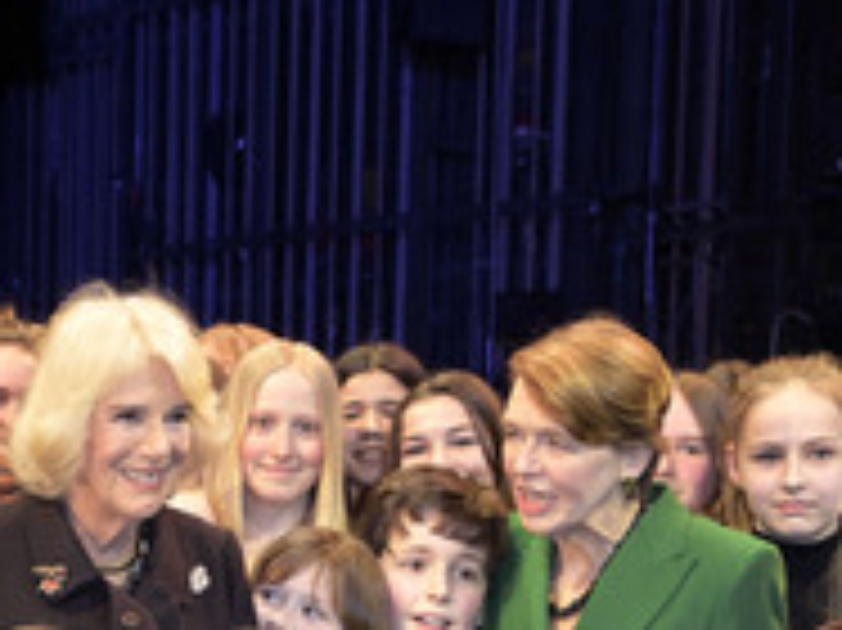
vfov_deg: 16.3
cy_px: 666
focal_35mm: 88
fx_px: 2139
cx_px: 236
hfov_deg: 22.1
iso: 5000
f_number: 5.6
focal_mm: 38
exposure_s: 1/250
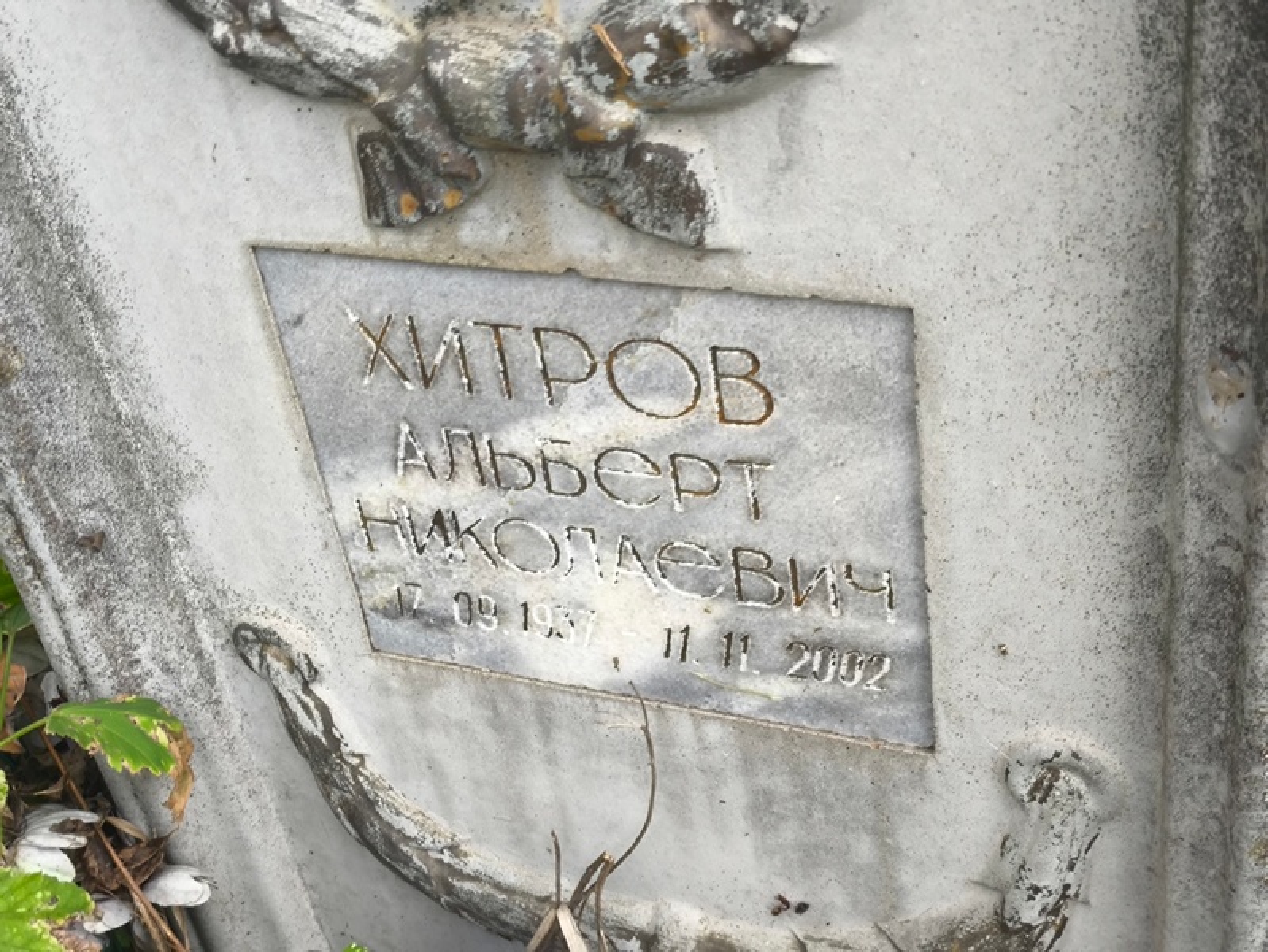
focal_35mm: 50
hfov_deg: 38.2
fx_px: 1832
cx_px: 634
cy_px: 476
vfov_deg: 29.1
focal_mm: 4.71
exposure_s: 1/60
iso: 160
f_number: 1.7
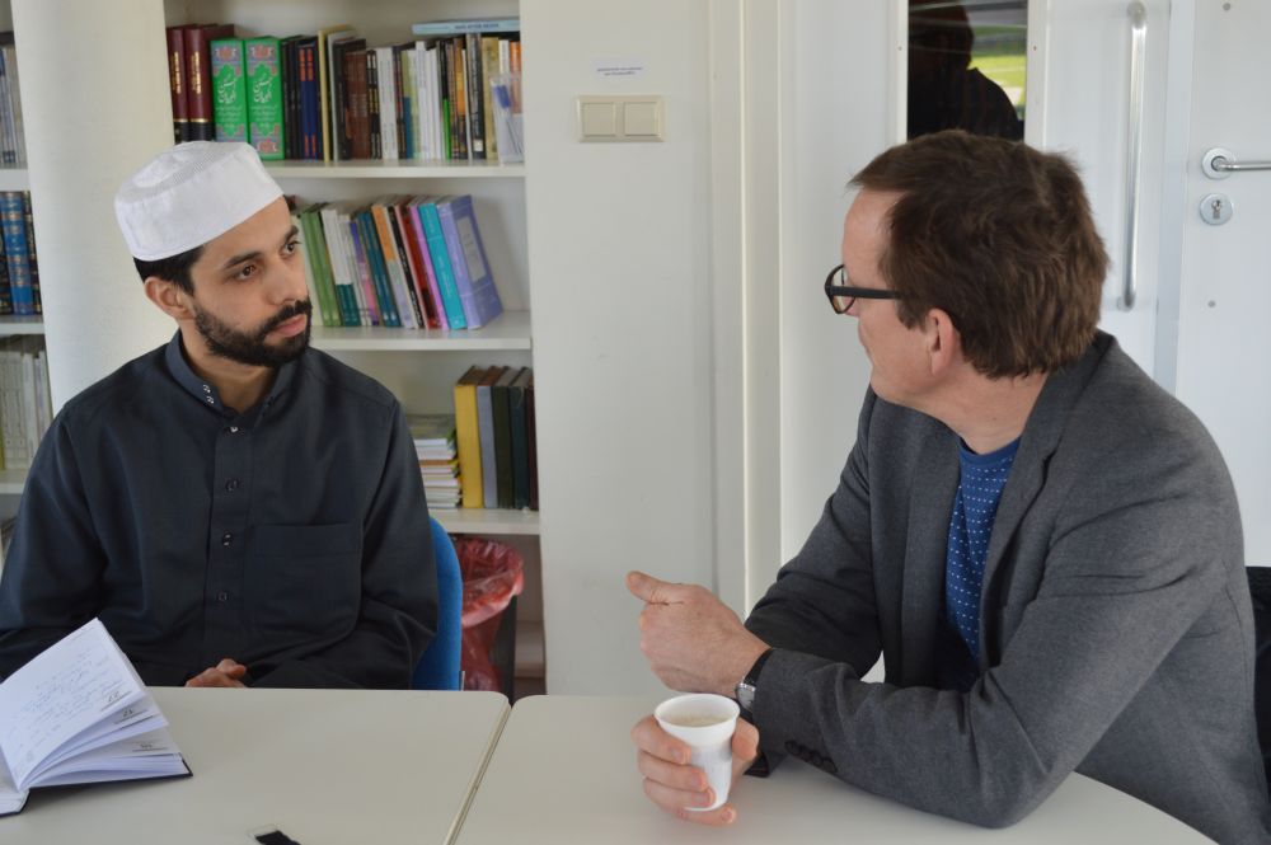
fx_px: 1852
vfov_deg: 25.7
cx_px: 636
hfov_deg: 37.9
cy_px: 422
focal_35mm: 52
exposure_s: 1/40
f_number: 5
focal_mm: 35
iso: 400
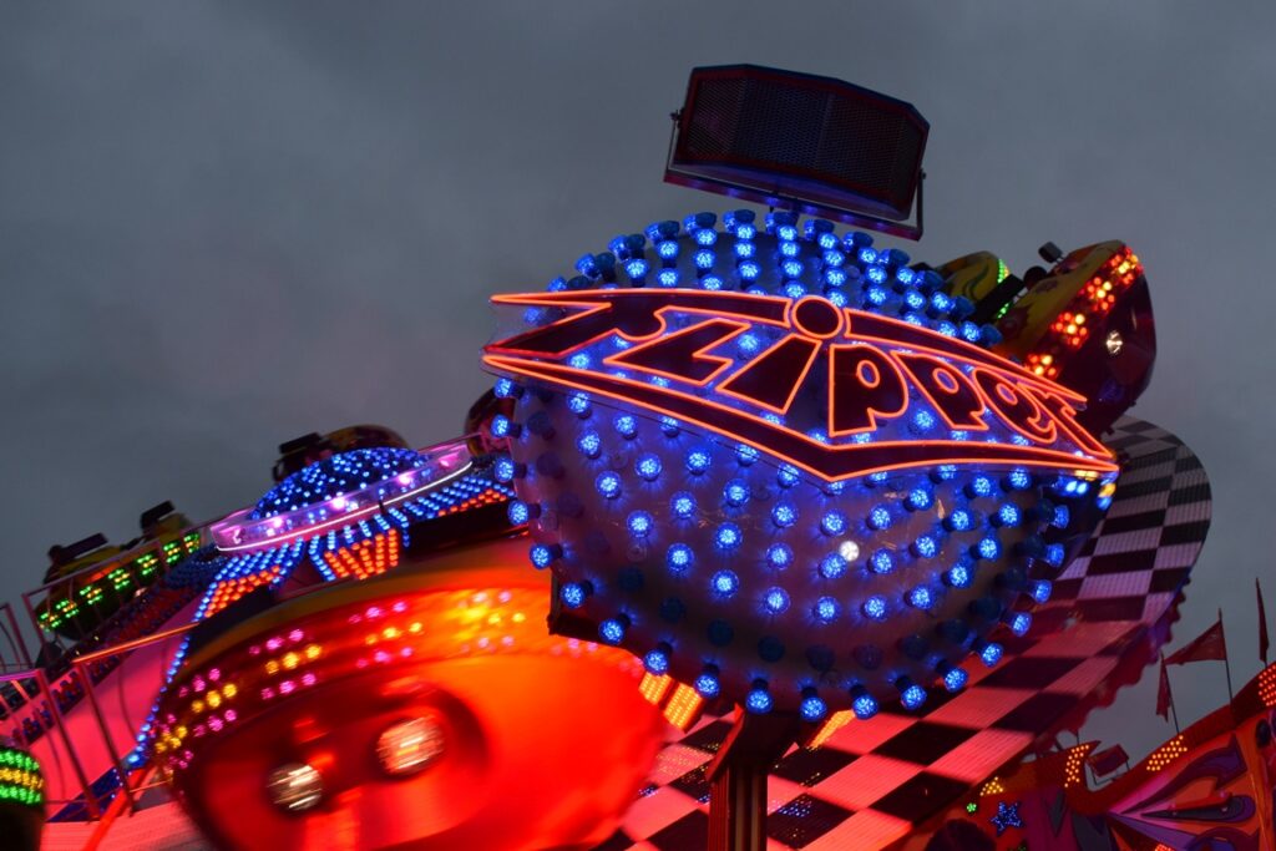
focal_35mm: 33
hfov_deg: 57.2
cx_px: 638
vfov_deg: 40.0
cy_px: 426
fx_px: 1170
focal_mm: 22
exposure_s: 1/160
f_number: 6.3
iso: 400
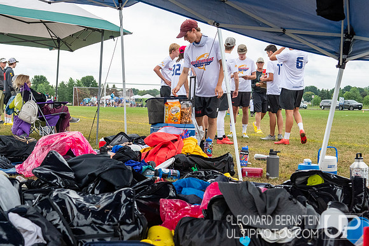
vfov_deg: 21.1
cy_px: 136
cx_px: 161
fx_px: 660
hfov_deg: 31.2
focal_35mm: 64
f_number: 5
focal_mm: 38
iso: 1600
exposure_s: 1/1250
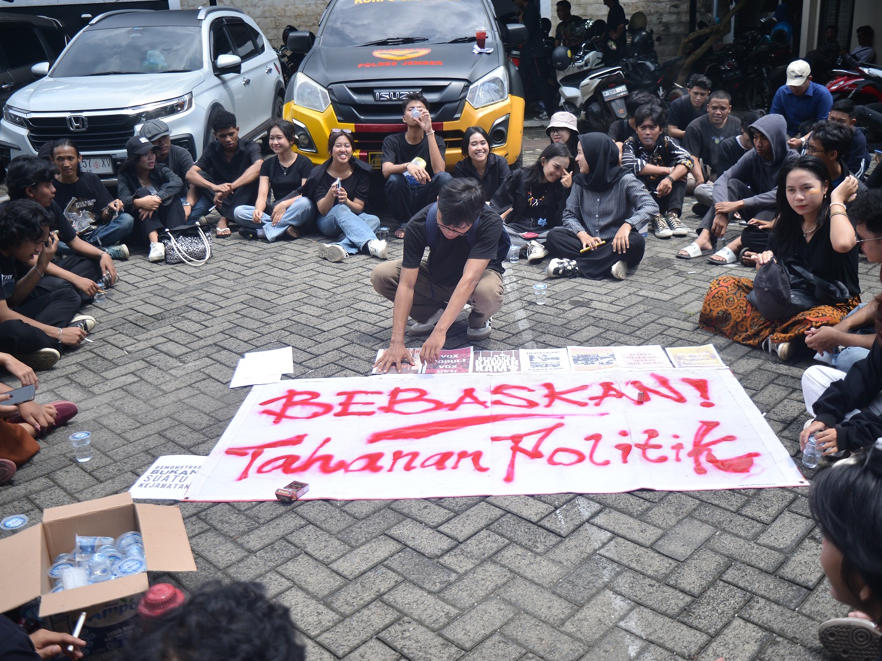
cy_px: 328
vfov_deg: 41.8
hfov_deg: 53.9
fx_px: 866
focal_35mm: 34
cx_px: 471
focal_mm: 29
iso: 400
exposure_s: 1/1600
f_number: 4.2
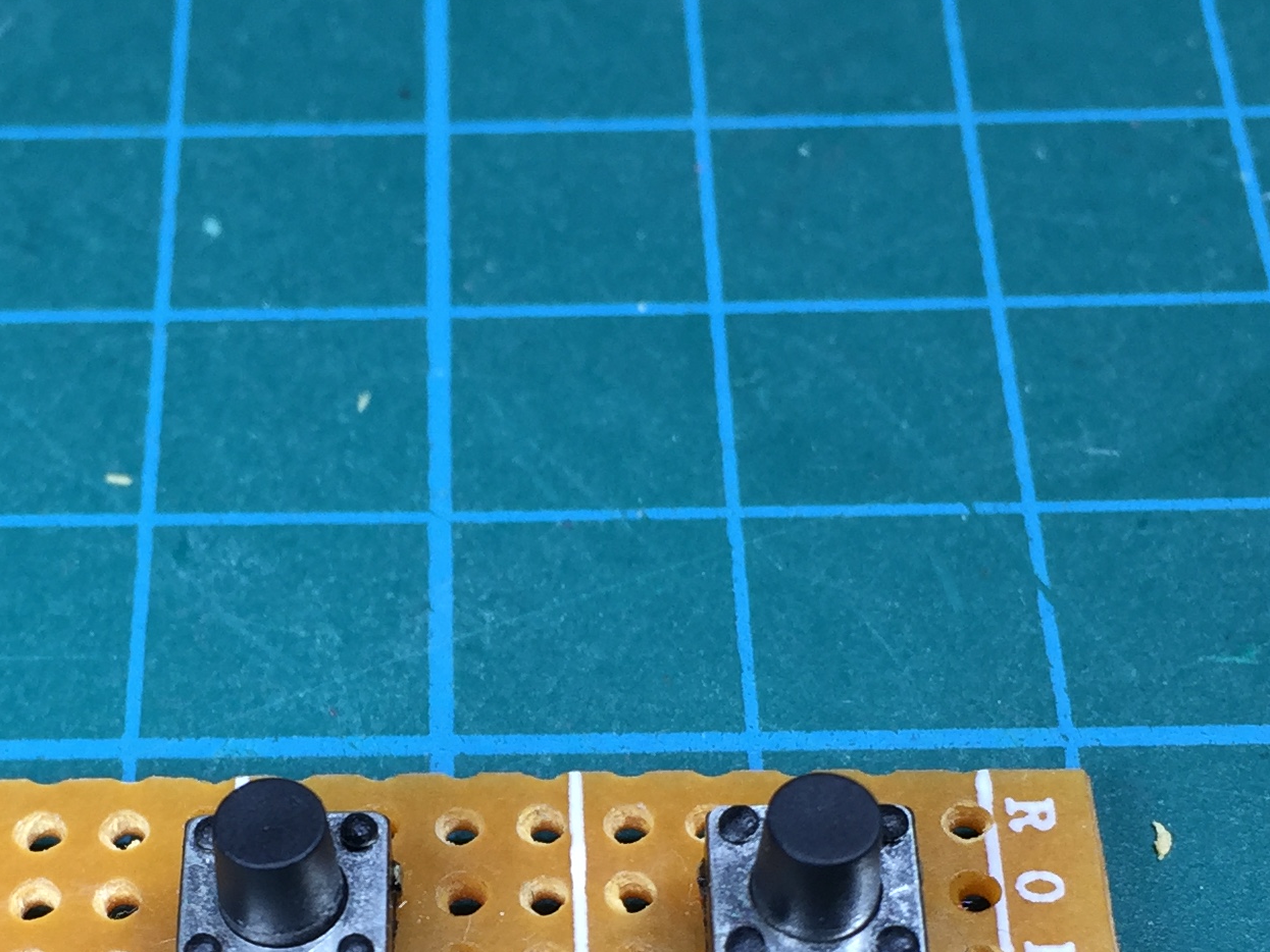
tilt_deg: -53.4
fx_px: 2789
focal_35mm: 76
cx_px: 406
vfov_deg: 19.1
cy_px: 826
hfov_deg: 25.5
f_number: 2.2
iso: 32
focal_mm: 4.15
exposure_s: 1/60
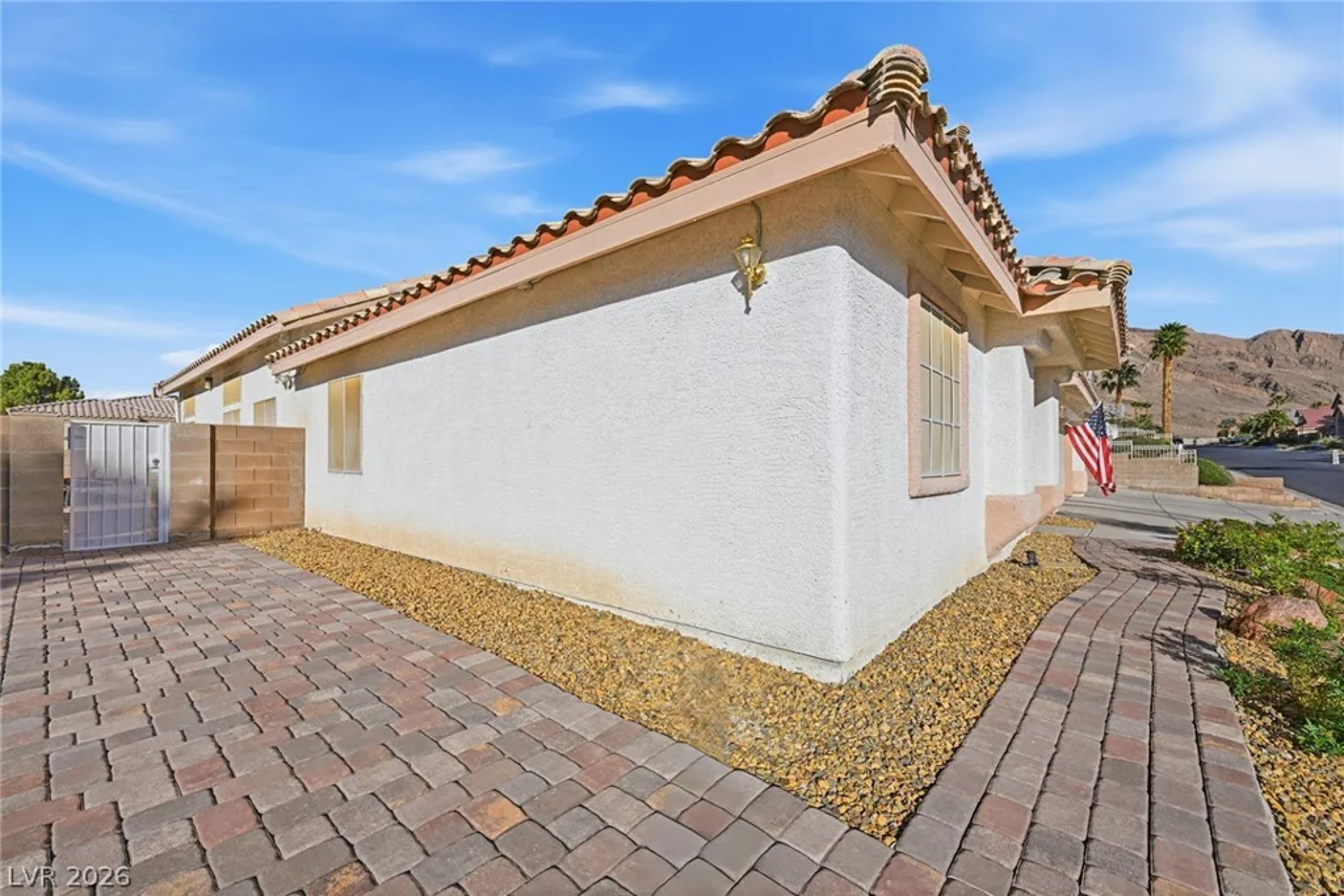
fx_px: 523
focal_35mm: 14
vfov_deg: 81.2
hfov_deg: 104.2
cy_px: 448
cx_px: 672
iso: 64
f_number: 10
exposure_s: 1/1600
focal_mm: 14
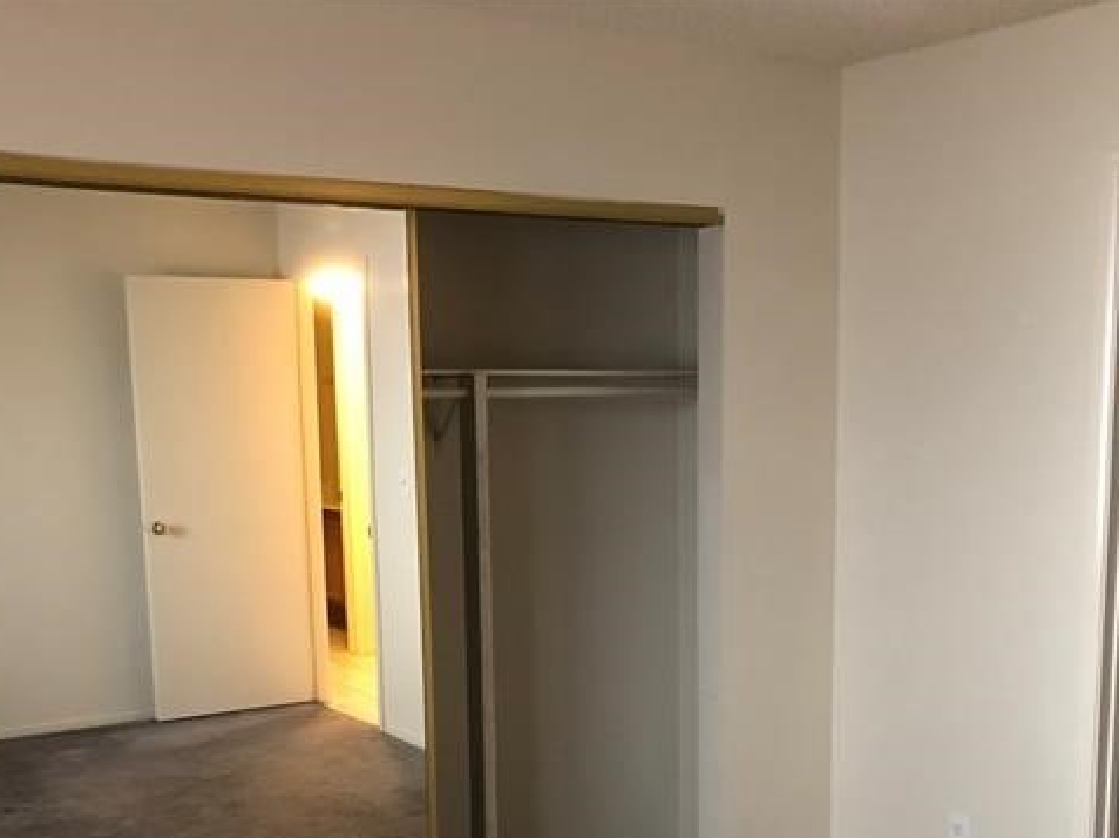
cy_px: 695
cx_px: 643
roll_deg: +0.5
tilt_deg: -10.9
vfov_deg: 30.0
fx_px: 1518
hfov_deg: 40.4
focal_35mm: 47
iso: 100
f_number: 1.8
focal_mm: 3.99
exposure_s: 1/5
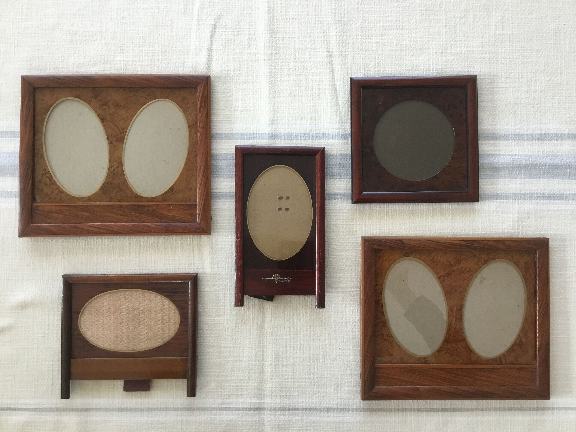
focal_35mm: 31
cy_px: 216
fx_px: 516
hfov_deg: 58.4
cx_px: 288
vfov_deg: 45.4
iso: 50
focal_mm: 3.3
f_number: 2.4
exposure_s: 1/33
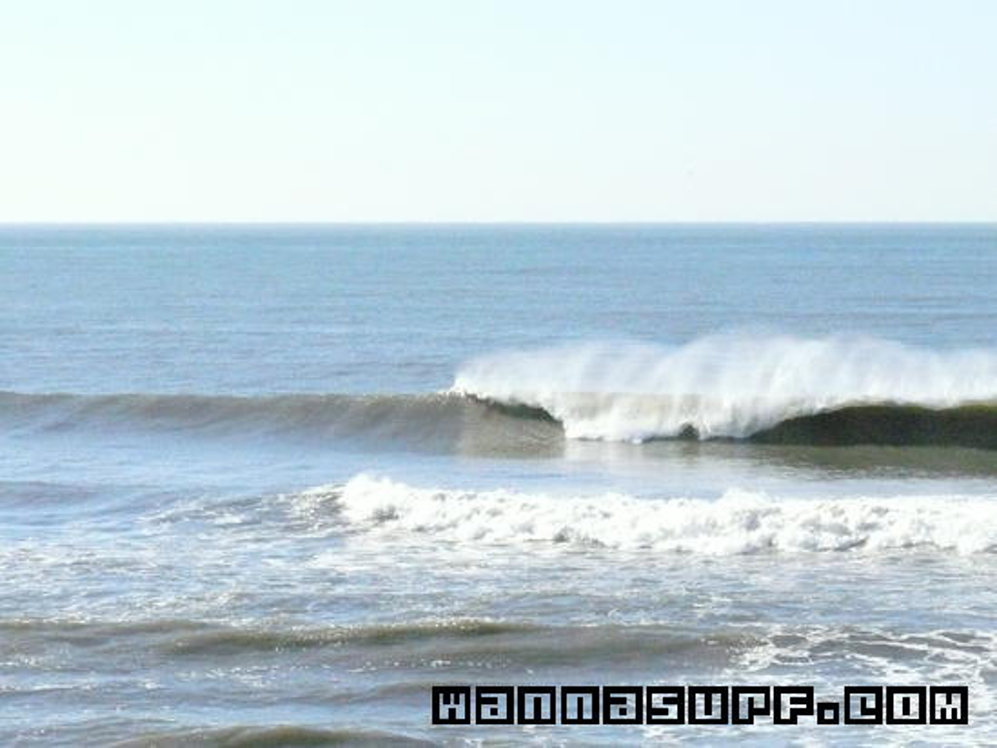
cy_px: 374
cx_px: 498
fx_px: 4955
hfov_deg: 11.5
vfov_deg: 8.6
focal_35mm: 172
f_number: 11
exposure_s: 1/2000
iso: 1600
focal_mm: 32.6
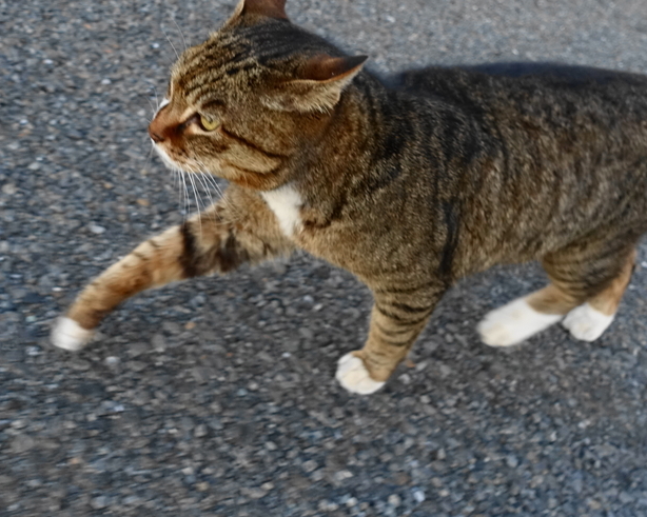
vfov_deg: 33.5
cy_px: 130
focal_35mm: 44
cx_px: 310
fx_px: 842
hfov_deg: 42.0
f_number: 2.8
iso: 500
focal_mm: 8.8
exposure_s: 1/250
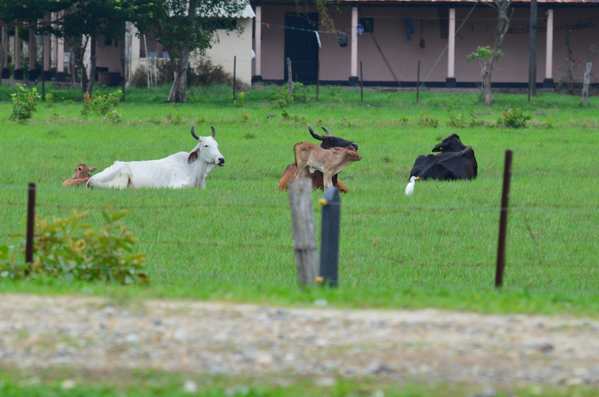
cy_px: 173
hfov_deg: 3.6
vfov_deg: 2.4
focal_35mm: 579
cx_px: 286
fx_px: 9614
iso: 200
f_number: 10
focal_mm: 300
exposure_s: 1/320
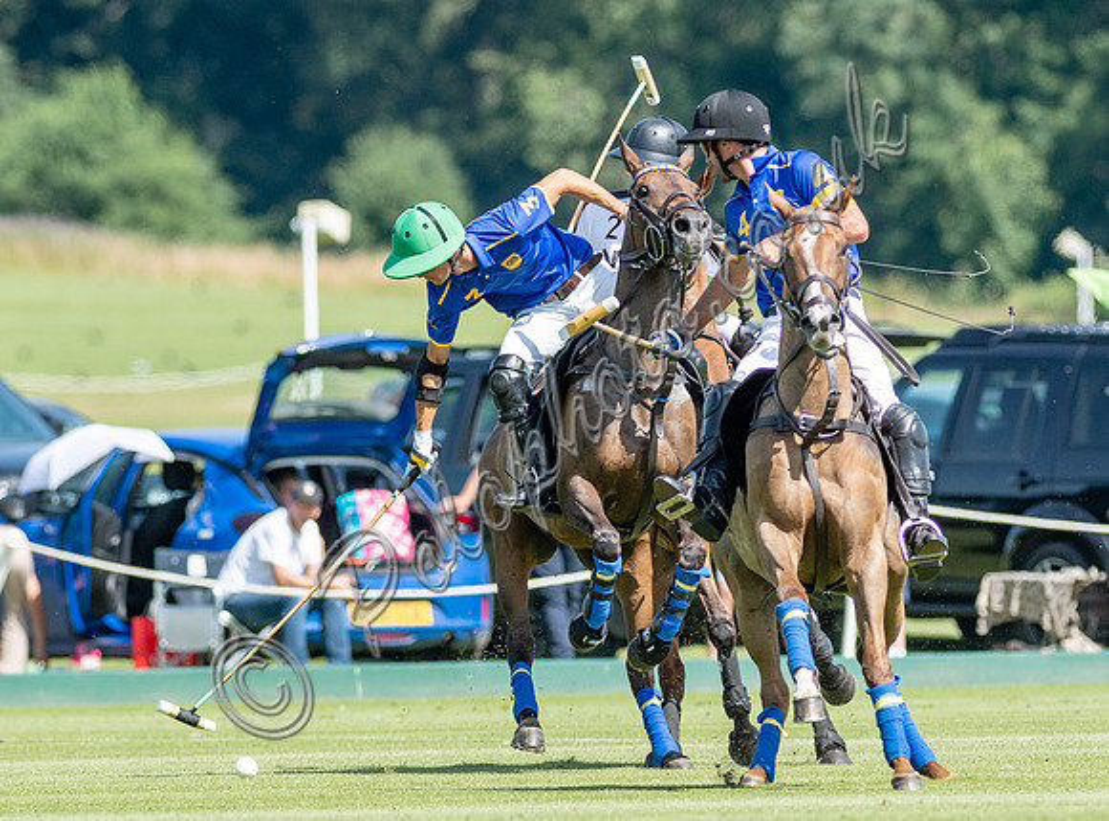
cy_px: 498
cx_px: 436
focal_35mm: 715
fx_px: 22788
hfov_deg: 2.8
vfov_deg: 2.1
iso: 400
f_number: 4
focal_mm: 300
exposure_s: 1/5000
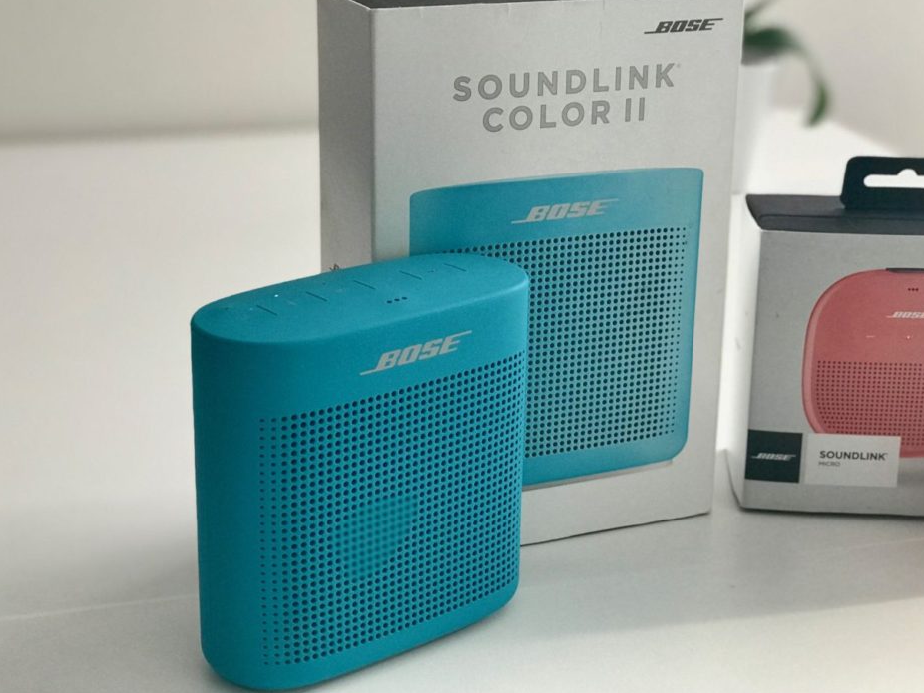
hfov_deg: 30.7
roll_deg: -1.5
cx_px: 458
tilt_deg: -19.5
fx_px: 1682
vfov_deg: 23.3
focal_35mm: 63
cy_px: 313
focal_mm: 6.6
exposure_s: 1/50
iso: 100
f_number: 2.8
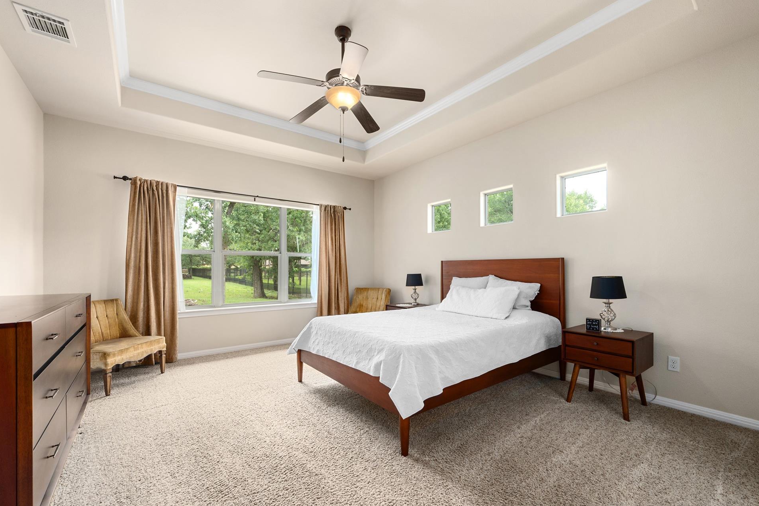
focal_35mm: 15
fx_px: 316
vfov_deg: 77.3
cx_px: 379
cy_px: 265
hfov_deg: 100.4
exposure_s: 1/6
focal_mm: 14
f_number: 8
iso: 800
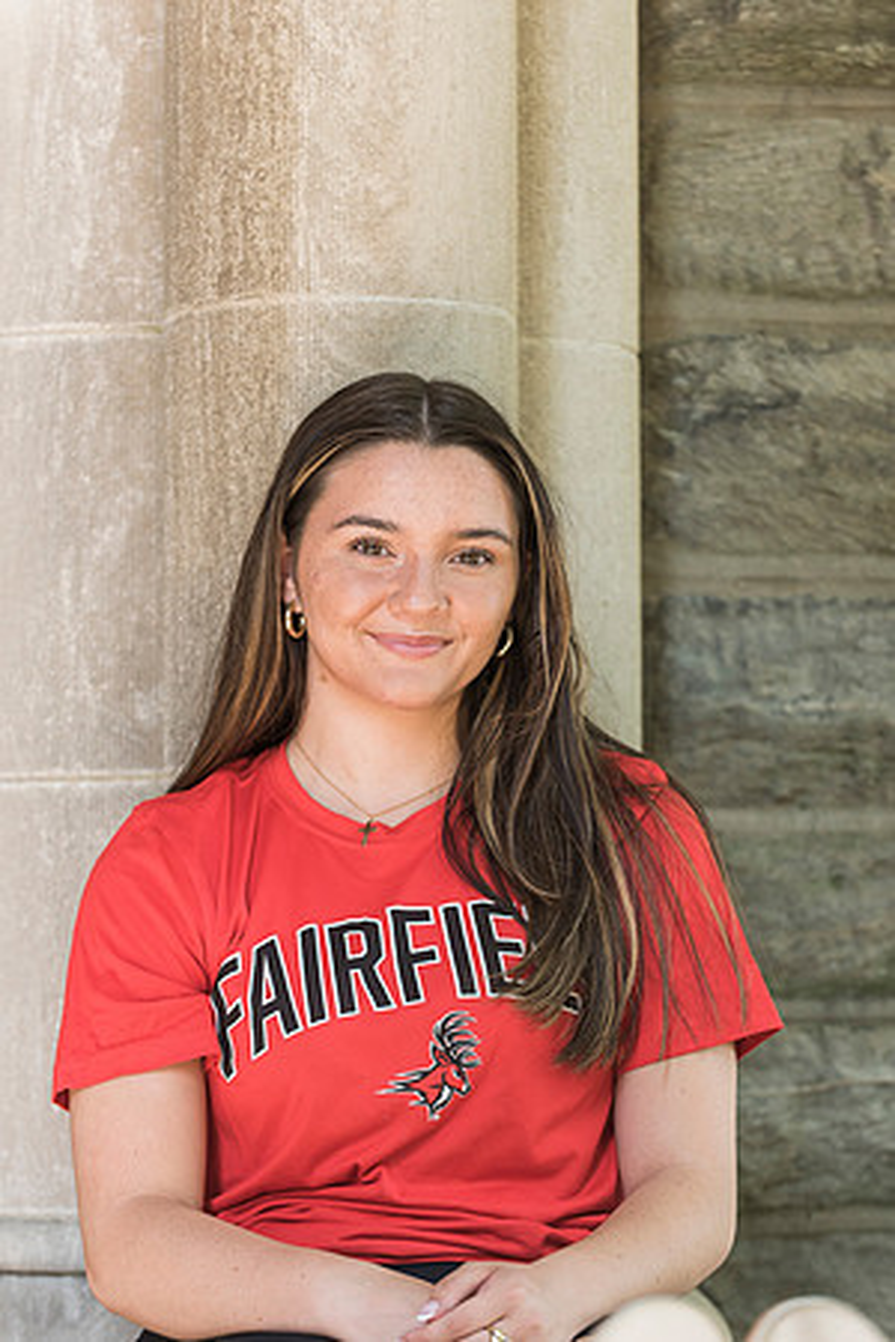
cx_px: 448
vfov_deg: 17.6
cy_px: 671
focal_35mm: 116
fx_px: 4325
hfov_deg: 11.8
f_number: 4.5
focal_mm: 116
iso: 1000
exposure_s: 1/250
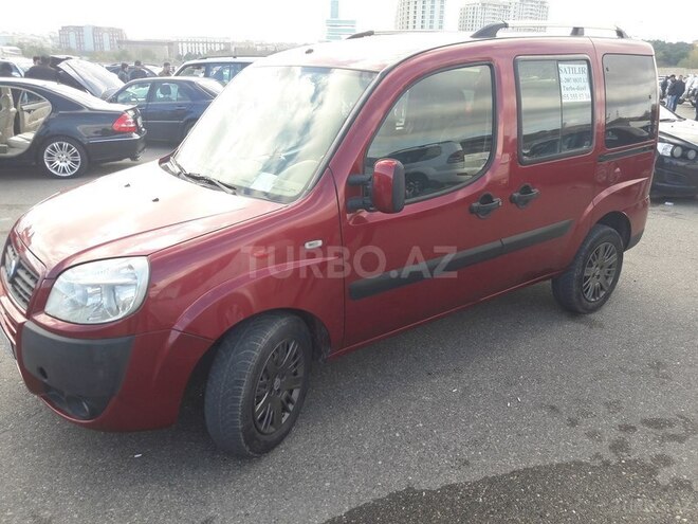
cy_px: 262
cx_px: 349
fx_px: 565
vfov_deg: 49.7
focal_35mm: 28
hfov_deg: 63.4
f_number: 1.9
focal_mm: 3.7
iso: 40
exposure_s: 1/290
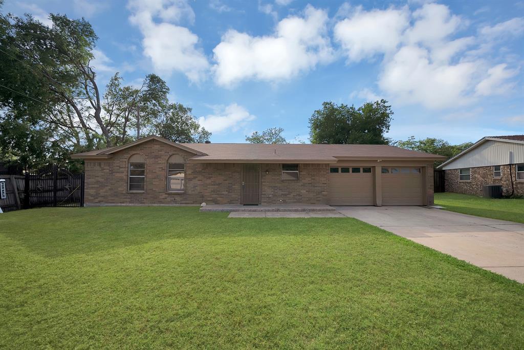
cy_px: 175
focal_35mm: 12
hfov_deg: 112.6
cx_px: 262
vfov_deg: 90.1
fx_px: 175
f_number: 4
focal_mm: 12
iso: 640
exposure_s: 1/5000
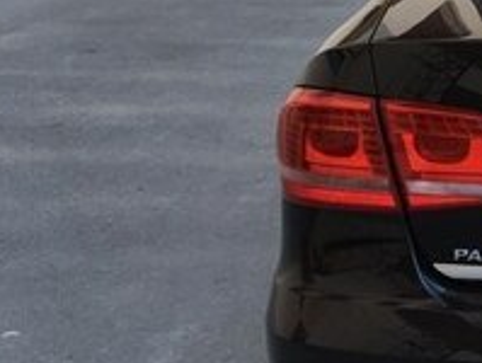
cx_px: 775
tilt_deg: -9.5
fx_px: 1339
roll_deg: +0.0
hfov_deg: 17.7
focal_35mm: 96
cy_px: 54
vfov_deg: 15.3
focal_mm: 4.15
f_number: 2.2
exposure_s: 1/149
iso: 25
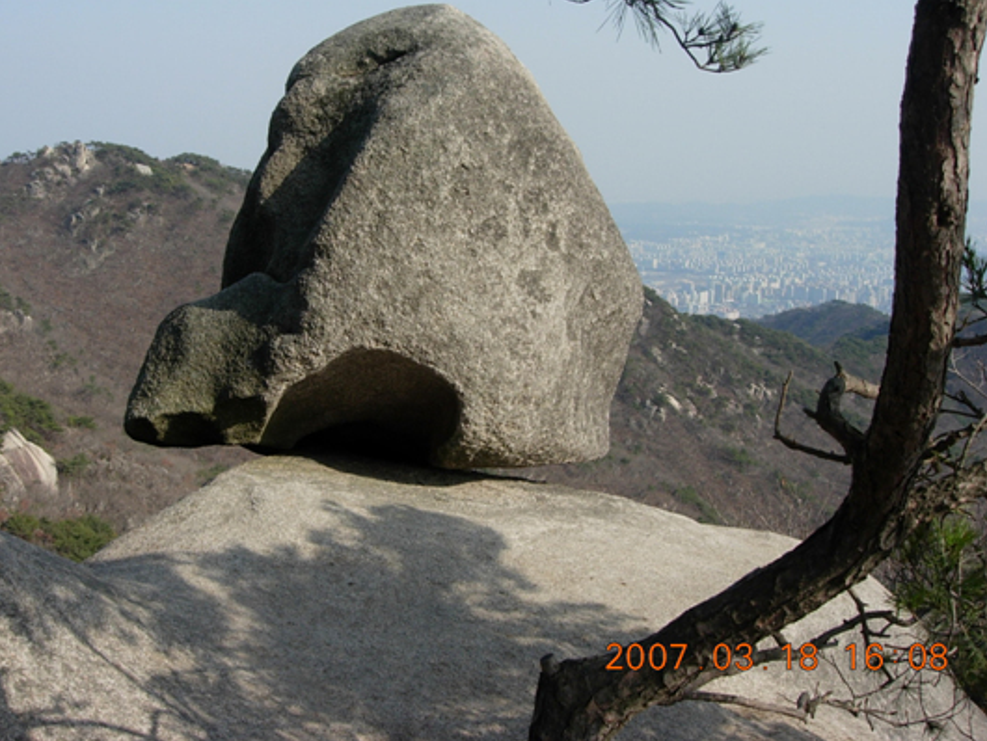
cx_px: 436
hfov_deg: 43.8
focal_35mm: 43
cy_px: 326
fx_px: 1227
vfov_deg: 33.6
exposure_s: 1/558
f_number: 4.8
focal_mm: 7.8
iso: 64
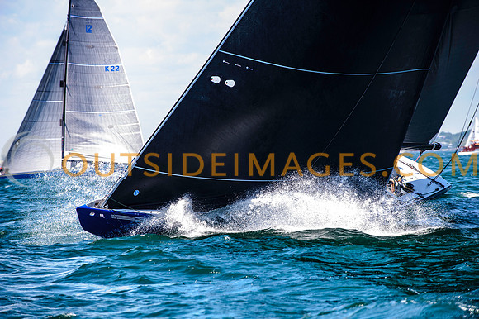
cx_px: 240
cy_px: 160
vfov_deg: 6.9
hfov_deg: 10.3
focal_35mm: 200
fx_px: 2659
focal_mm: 200
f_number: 5
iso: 320
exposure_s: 1/500
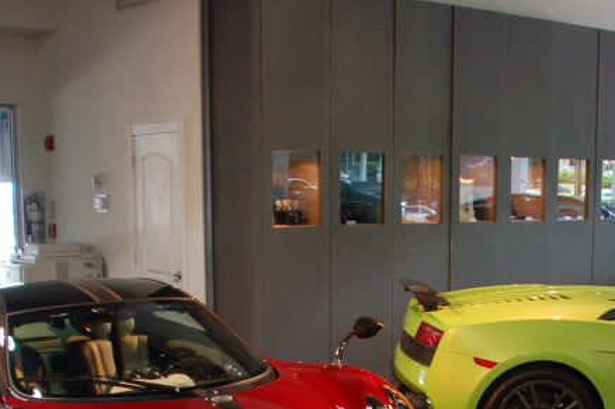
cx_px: 428
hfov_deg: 31.6
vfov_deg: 21.0
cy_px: 387
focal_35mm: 63
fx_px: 1075
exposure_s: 1/30
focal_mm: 18
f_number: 3.5
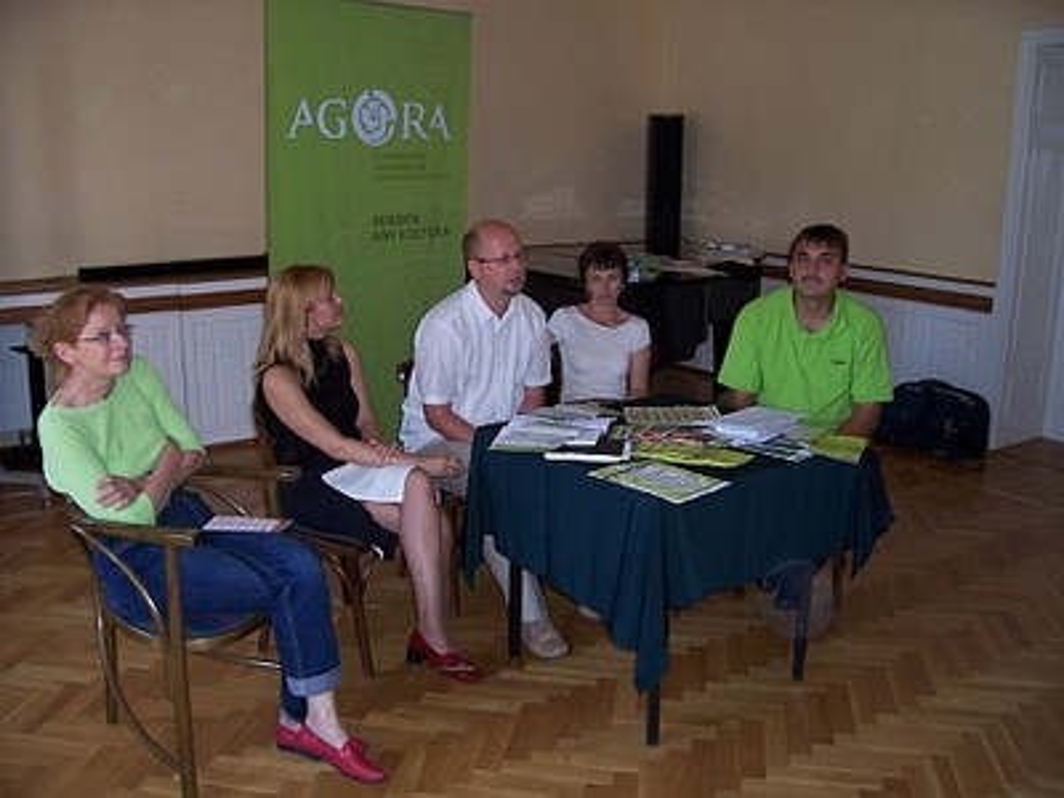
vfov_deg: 41.8
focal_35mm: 34
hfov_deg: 54.0
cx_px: 532
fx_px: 1045
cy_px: 399
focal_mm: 5.6
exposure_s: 1/60
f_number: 2.7
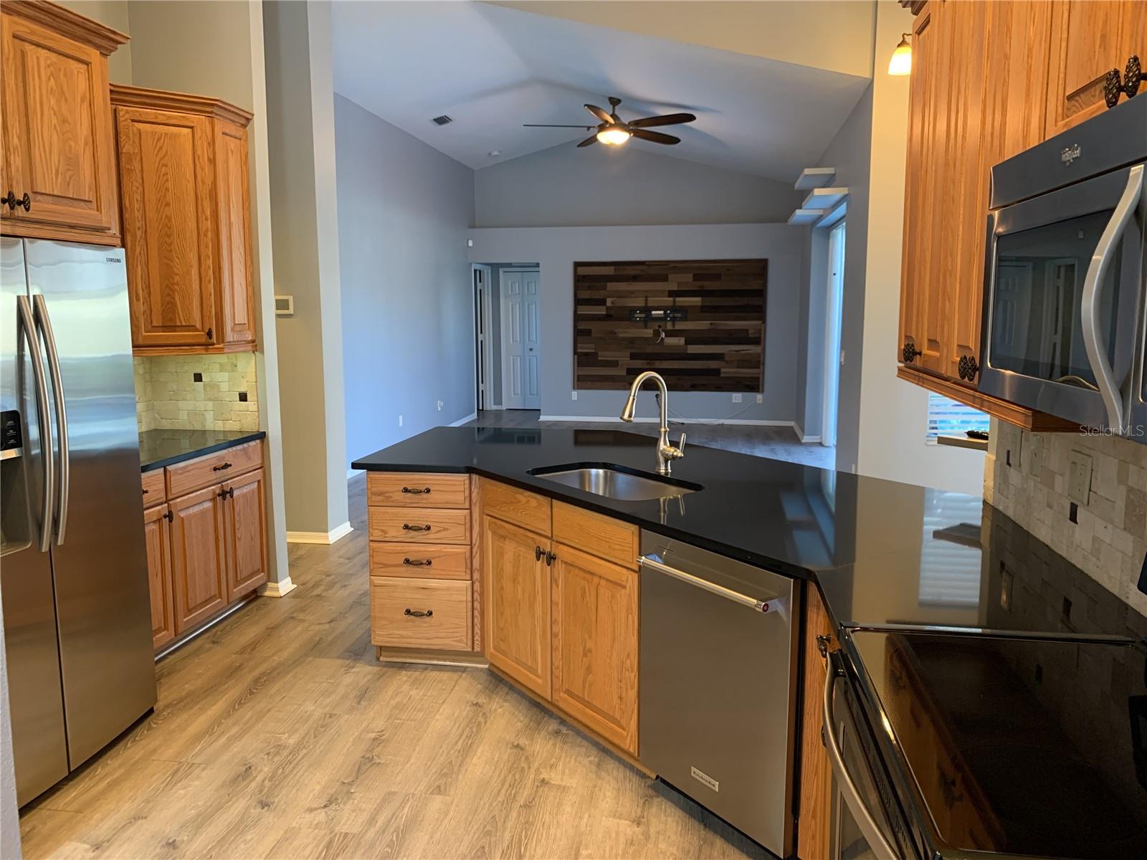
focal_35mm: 26
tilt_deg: -8.7
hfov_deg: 67.3
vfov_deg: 53.1
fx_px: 862
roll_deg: +0.6
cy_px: 430
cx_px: 574
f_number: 1.8
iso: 250
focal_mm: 4.25
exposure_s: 1/40
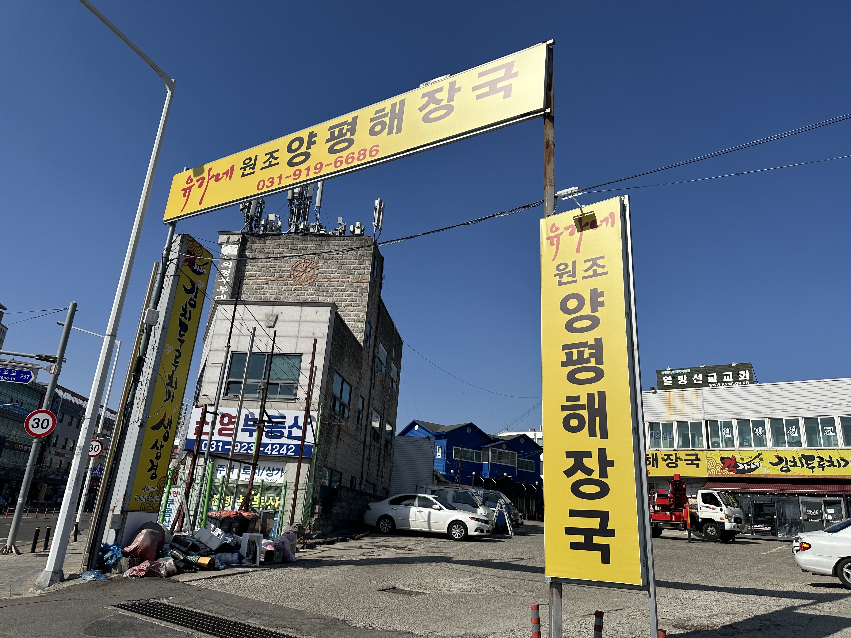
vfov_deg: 56.8
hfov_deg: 71.6
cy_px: 319
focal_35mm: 24
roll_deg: -4.2
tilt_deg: +19.7
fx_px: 590
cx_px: 426
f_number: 1.78
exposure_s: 1/8197
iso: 80
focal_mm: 6.86
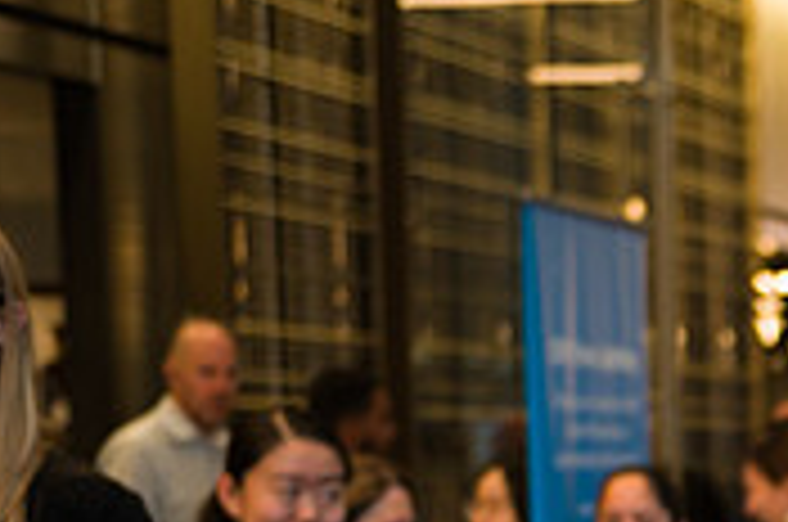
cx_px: 1090
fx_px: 2753
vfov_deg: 10.4
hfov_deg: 15.3
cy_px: 837
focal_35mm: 126
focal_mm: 38
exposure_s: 1/200
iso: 400
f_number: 3.2
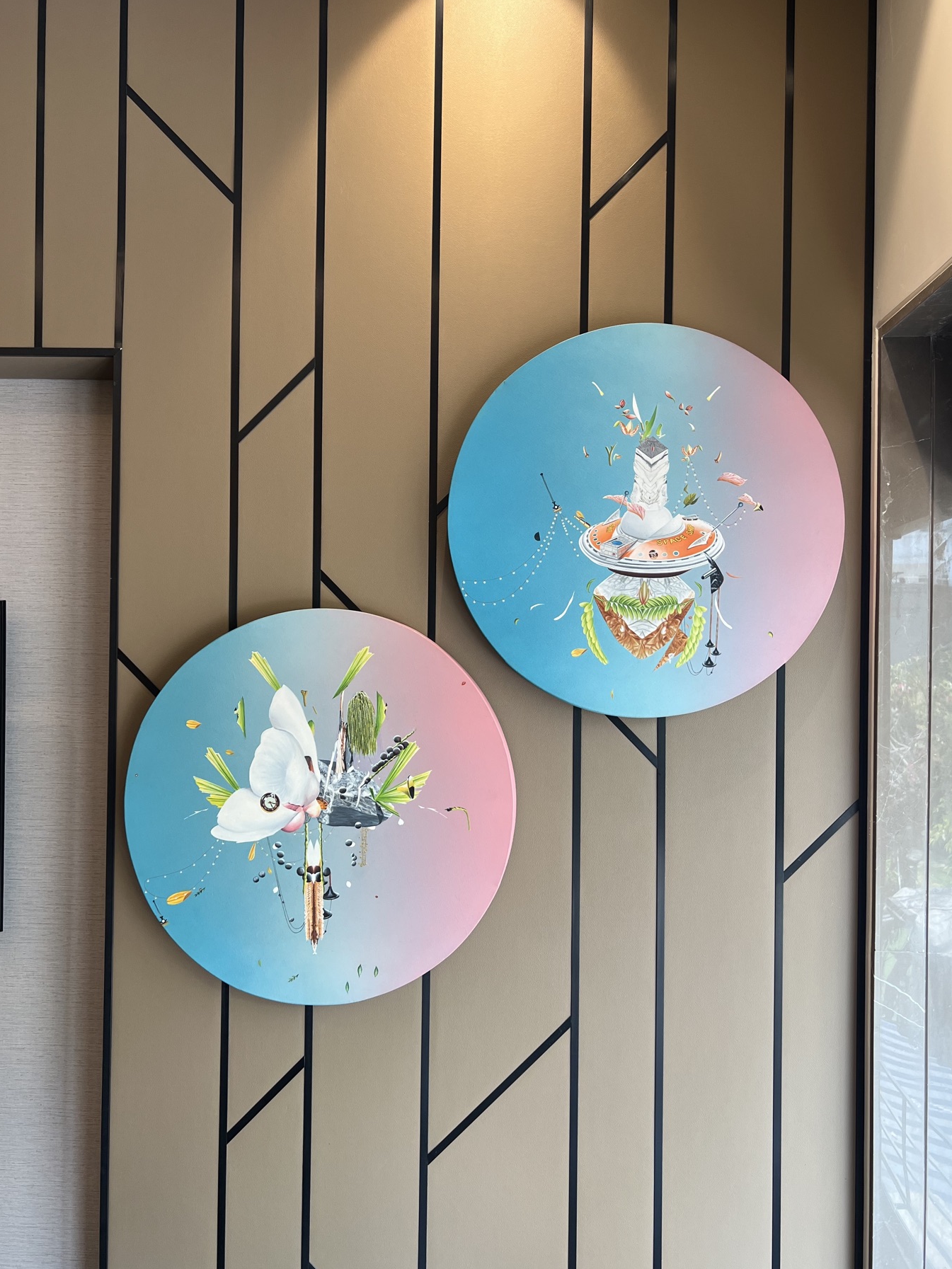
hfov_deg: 48.2
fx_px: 1063
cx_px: 490
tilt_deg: +0.6
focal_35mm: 29
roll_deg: -0.2
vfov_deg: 61.7
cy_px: 635
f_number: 1.5
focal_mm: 5.7
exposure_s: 1/100
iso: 50
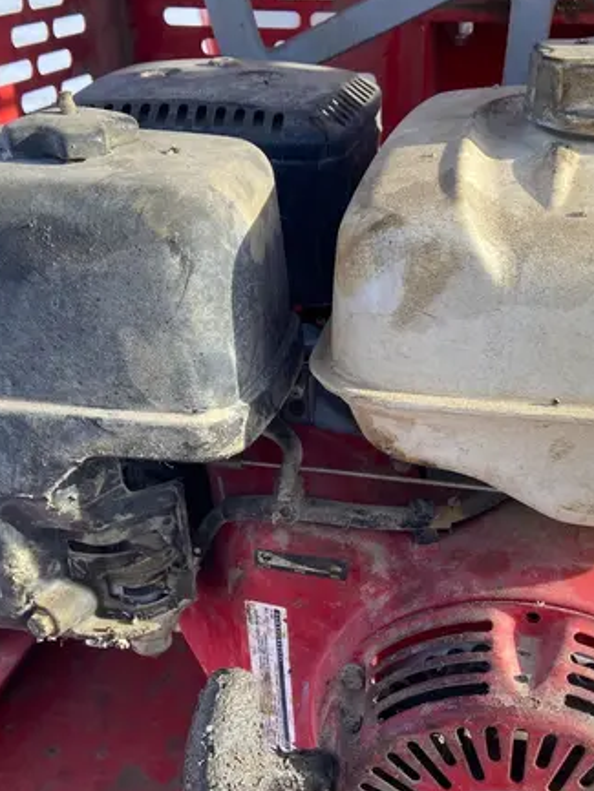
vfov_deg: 42.5
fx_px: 1006
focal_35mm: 44
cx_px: 366
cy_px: 503
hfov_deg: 32.8
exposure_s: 1/833
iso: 32
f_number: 1.8
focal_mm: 4.25
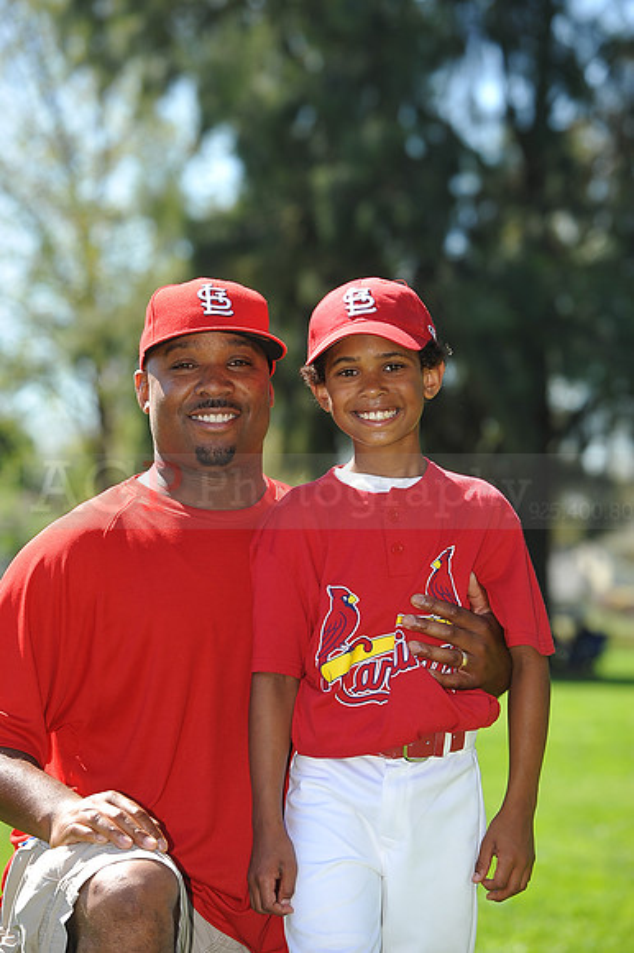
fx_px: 3835
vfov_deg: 14.2
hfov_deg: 9.5
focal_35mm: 145
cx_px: 317
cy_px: 476
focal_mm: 145
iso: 200
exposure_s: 1/320
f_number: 5.6
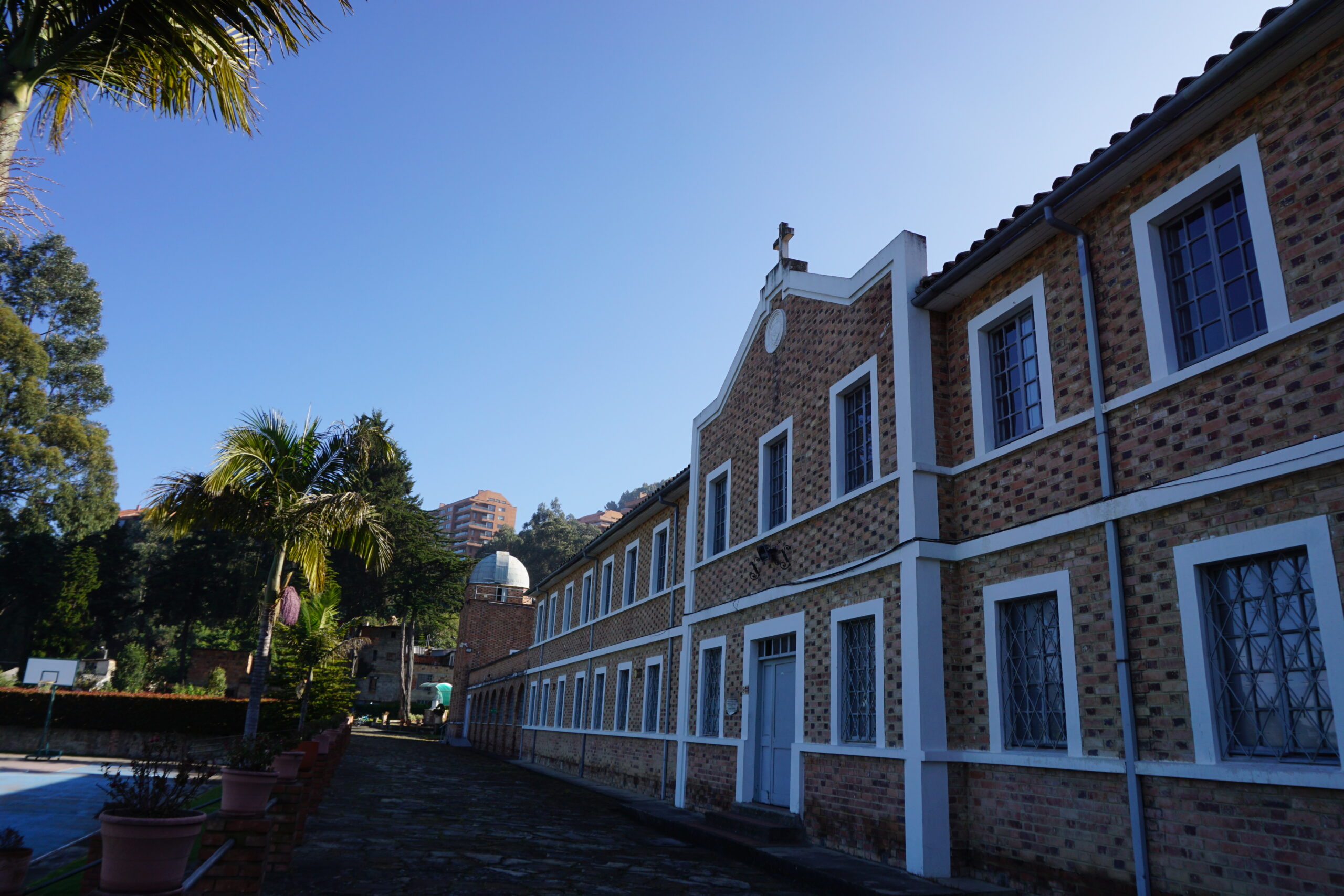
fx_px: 896
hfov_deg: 73.7
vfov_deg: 53.1
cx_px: 672
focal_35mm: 24
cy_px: 448
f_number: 10
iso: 100
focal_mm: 16
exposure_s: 1/100
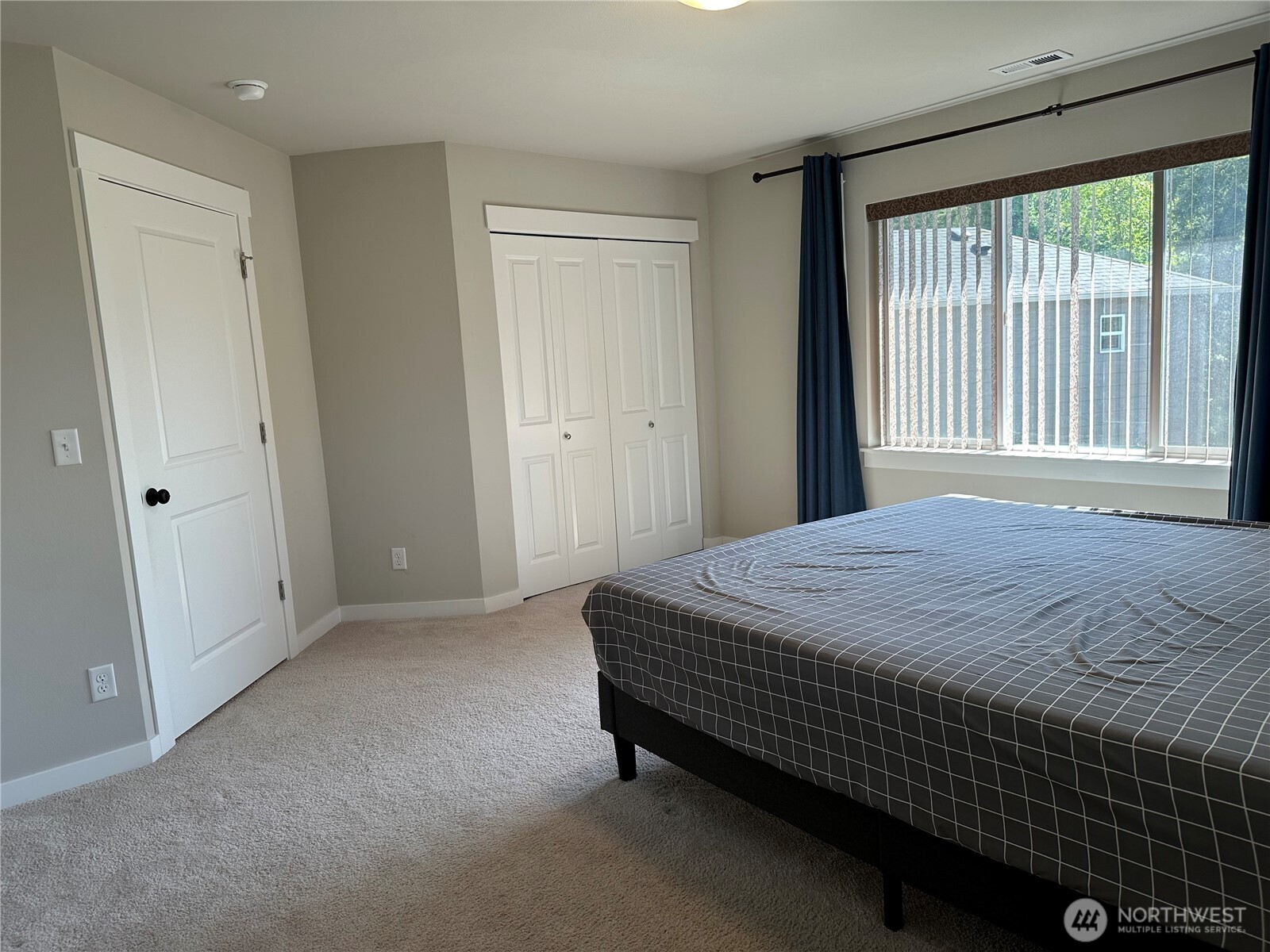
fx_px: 881
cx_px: 635
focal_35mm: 24
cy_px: 476
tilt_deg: -7.5
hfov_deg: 71.6
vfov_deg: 56.8
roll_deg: +3.0
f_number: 1.78
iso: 64
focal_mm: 6.86
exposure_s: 1/143
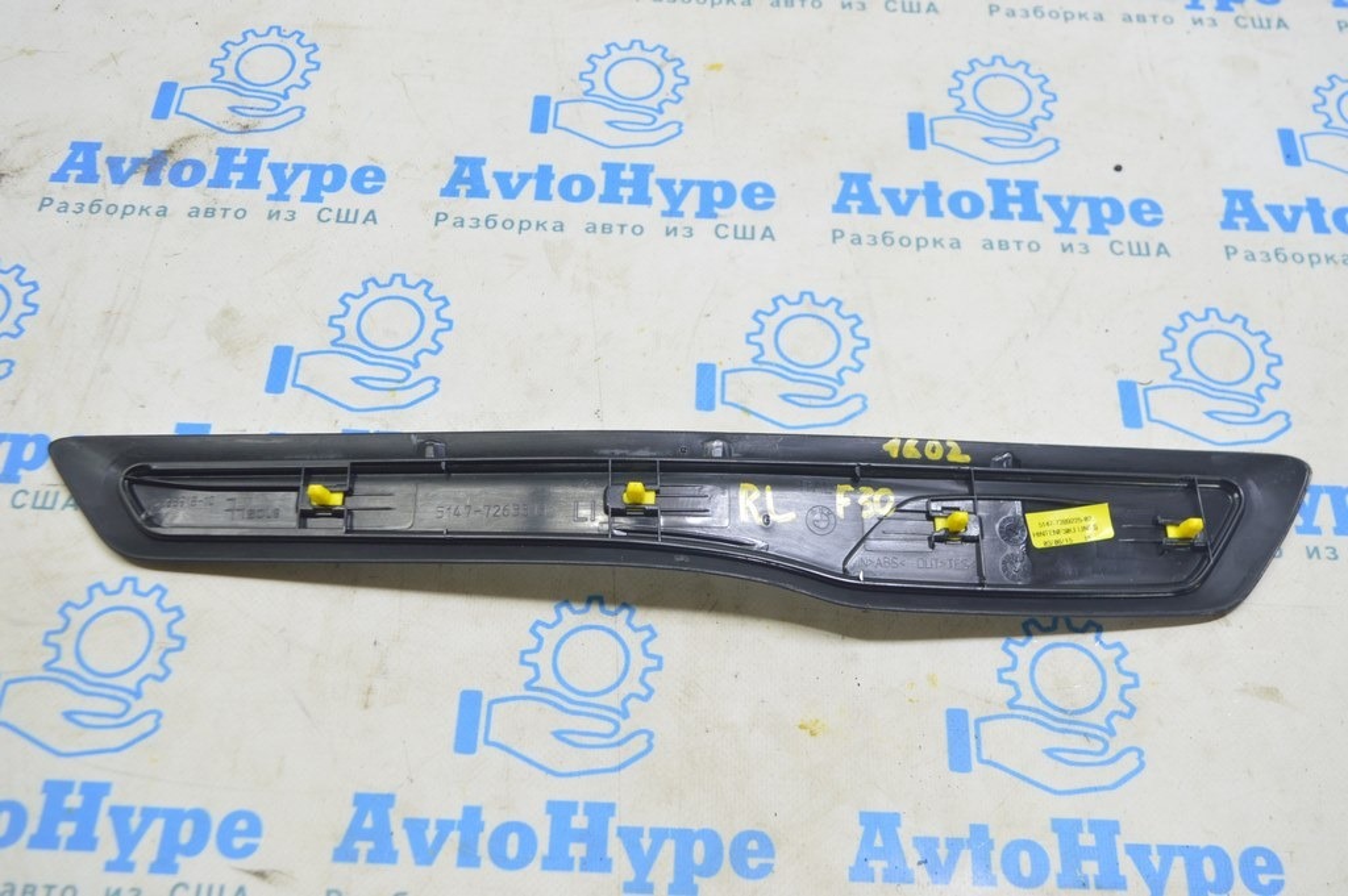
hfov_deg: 51.3
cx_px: 674
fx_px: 1403
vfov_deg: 35.4
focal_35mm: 38
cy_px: 448
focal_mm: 25
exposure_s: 1/20
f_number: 5.6
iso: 400
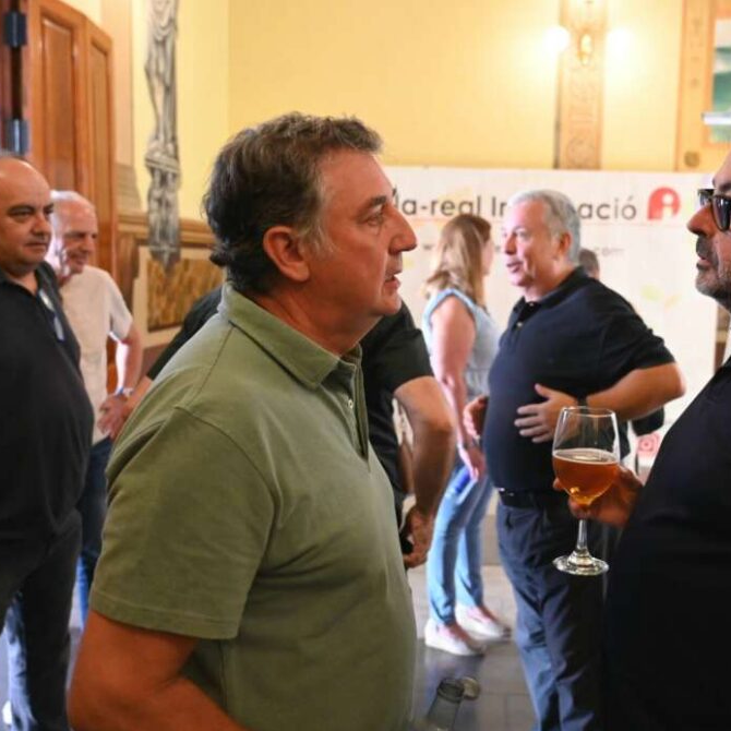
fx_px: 932
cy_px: 372
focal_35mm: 39
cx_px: 507
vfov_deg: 42.8
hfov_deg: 42.1
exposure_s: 1/250
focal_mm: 30
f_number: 4
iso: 6400
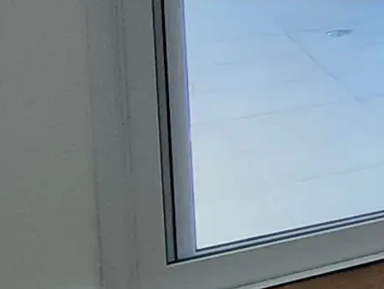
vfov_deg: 12.3
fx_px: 1288
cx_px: 1199
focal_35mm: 116
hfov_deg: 10.6
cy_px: -126
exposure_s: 1/120
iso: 50
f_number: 2.2
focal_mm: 1.65
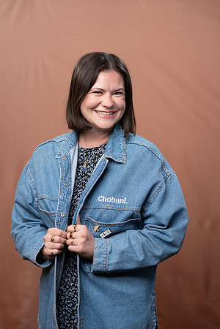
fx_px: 642
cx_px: 110
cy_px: 164
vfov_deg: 28.8
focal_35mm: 70
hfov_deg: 19.5
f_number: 4
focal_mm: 70
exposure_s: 1/160
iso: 320
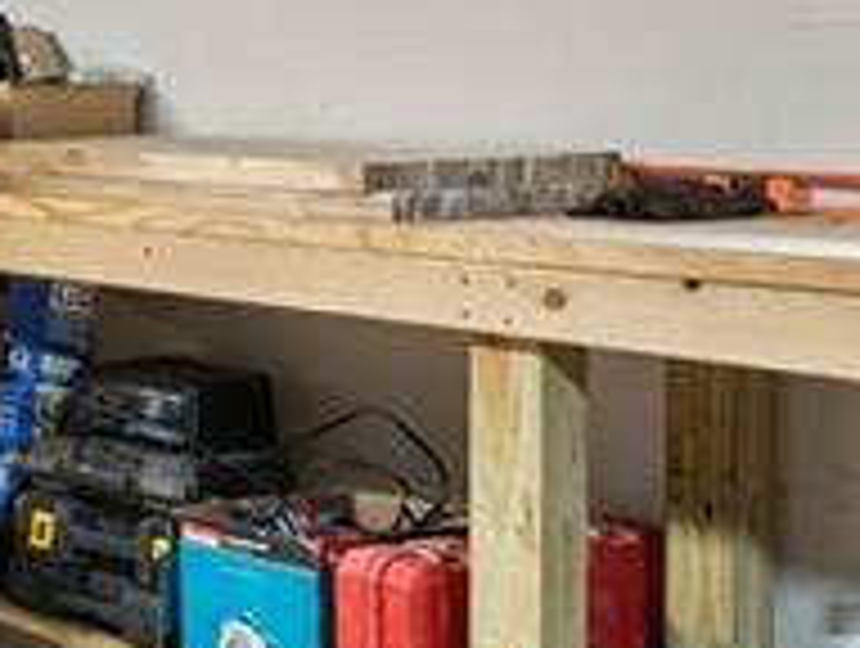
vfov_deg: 19.8
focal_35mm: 72
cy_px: -16
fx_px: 1792
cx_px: -689
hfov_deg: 19.8
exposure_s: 1/1.67
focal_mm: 14
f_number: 7.1
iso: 640
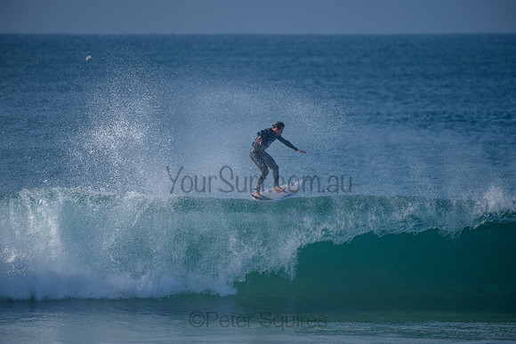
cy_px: 172
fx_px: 7381
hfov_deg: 4.0
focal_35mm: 515
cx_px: 258
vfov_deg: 2.7
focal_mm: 500
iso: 250
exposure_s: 1/2000
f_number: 5.6
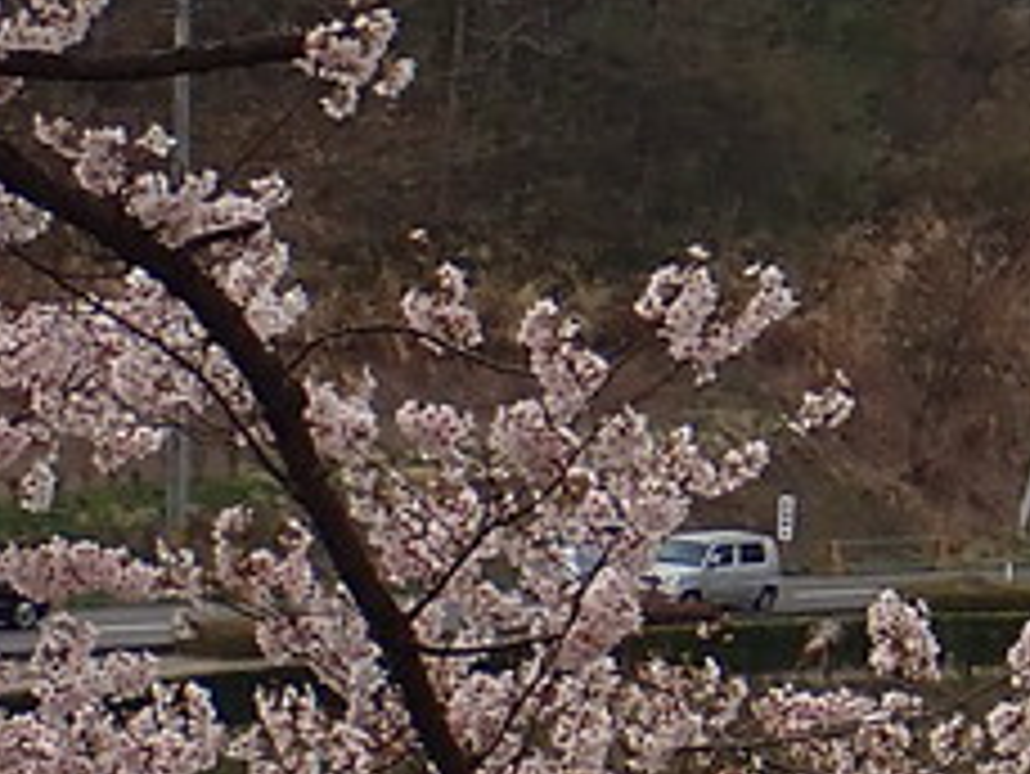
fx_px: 7175
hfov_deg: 7.7
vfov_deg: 6.1
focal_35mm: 241
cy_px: -144
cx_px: 2325
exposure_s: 1/200
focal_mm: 8.41
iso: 100
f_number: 4.5
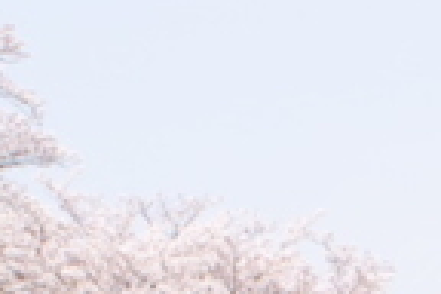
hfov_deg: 5.5
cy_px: 1009
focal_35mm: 364
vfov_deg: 3.6
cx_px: 870
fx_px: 4464
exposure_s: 1/80
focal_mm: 35
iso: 100
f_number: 11
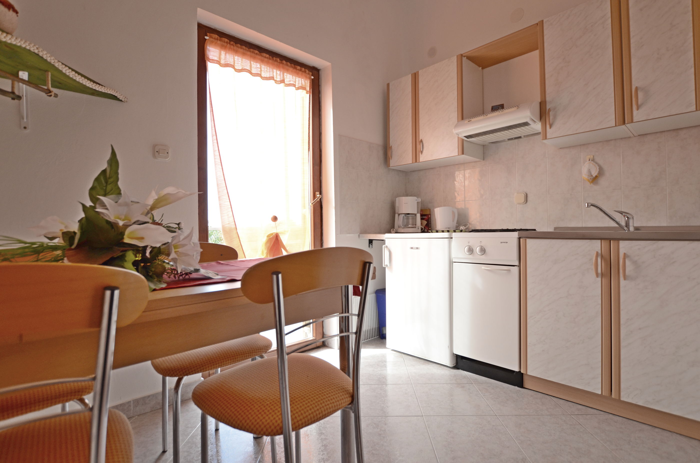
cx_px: 350
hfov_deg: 92.6
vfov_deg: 69.4
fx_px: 335
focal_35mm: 17
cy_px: 232
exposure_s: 1/200
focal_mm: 11.5
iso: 320
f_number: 3.5
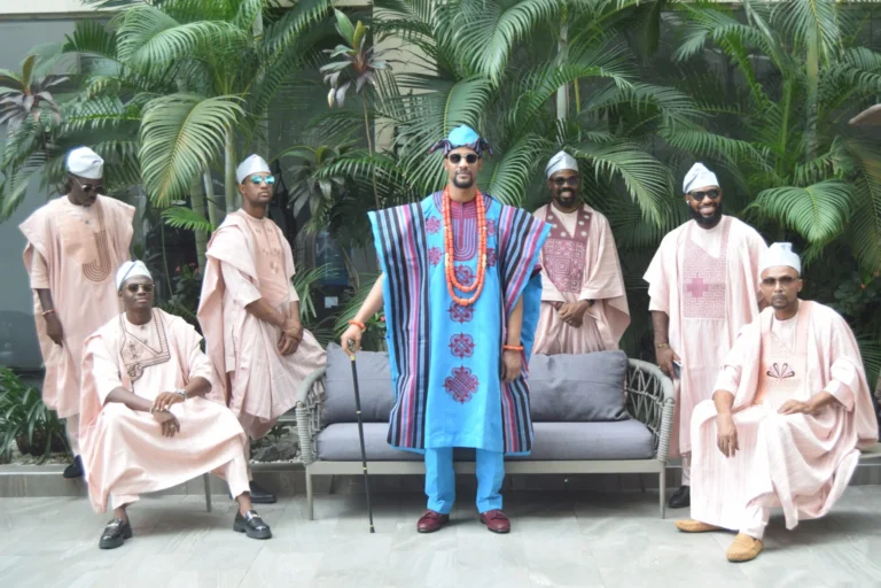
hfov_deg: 35.1
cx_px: 440
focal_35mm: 57
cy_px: 294
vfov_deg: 23.8
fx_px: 1395
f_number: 4.8
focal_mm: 38
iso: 400
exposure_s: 1/160
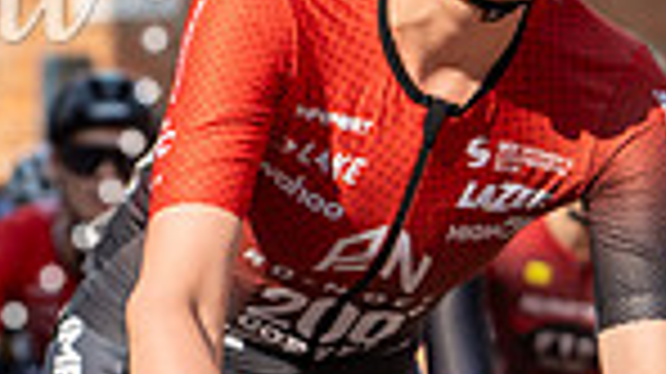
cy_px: -237
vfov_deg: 4.2
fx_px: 5082
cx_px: 446
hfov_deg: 7.5
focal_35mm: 288
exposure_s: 1/1000
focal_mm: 70
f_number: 4
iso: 200
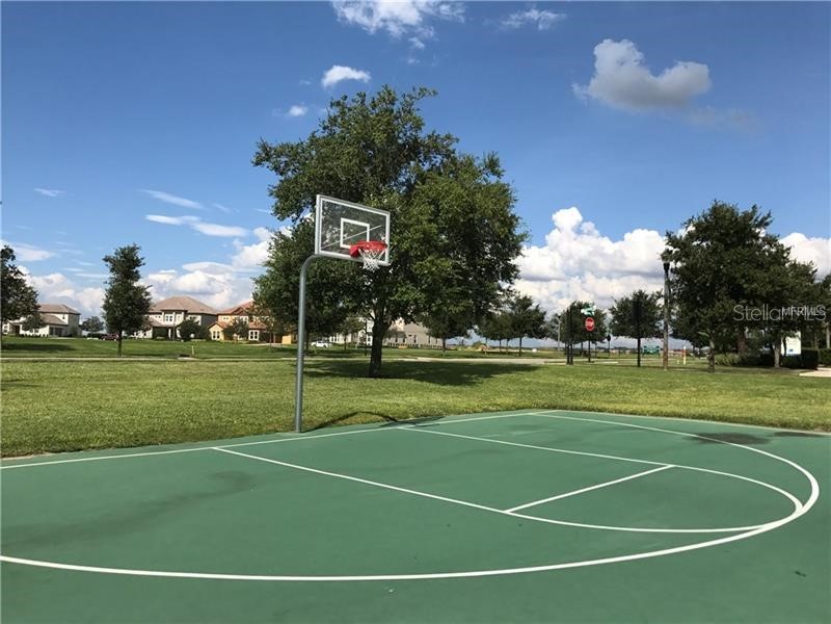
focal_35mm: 28
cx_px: 416
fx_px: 672
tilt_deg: +4.6
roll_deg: -1.3
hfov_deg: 63.4
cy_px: 312
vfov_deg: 49.7
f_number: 1.8
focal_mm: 3.99
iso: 20
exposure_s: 1/3690
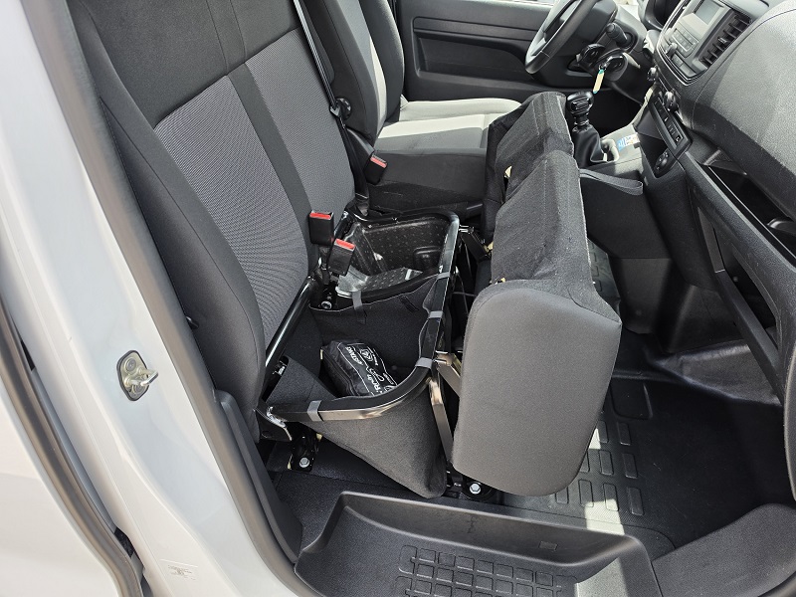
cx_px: 398
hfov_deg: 73.9
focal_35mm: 23
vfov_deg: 58.9
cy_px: 298
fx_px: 529
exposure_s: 1/359
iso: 20
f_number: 1.4
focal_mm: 6.5
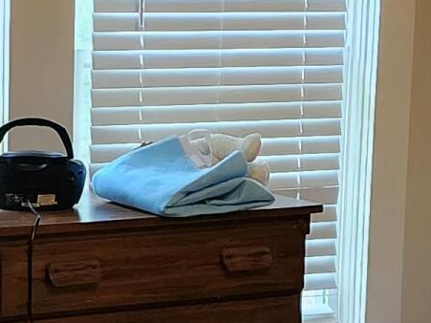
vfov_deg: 9.7
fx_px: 1904
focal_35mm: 153
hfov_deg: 12.9
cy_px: 263
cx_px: 120
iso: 400
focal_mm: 6.4
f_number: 1.8
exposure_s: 1/120
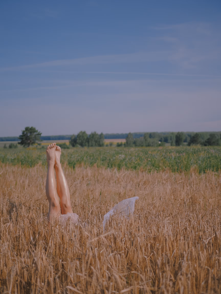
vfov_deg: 38.2
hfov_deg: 29.1
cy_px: 147
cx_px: 110
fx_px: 426
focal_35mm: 50
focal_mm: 25
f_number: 1.8
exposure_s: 1/4000
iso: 100
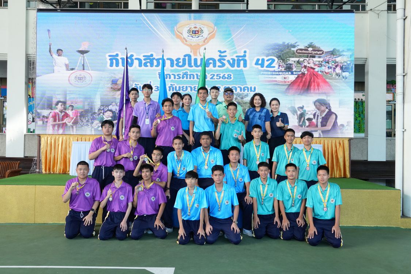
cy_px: 137
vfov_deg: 40.0
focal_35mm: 33
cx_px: 206
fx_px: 377
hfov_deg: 57.2
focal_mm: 22
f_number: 8
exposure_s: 1/100
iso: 1600
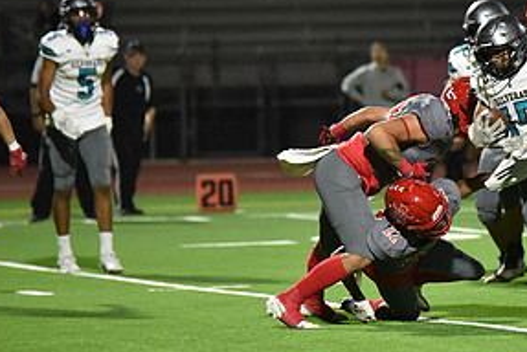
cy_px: 122
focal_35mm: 404
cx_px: 510
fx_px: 5920
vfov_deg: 3.4
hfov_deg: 5.1
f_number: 2.8
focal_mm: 200
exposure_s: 1/1000
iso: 9000
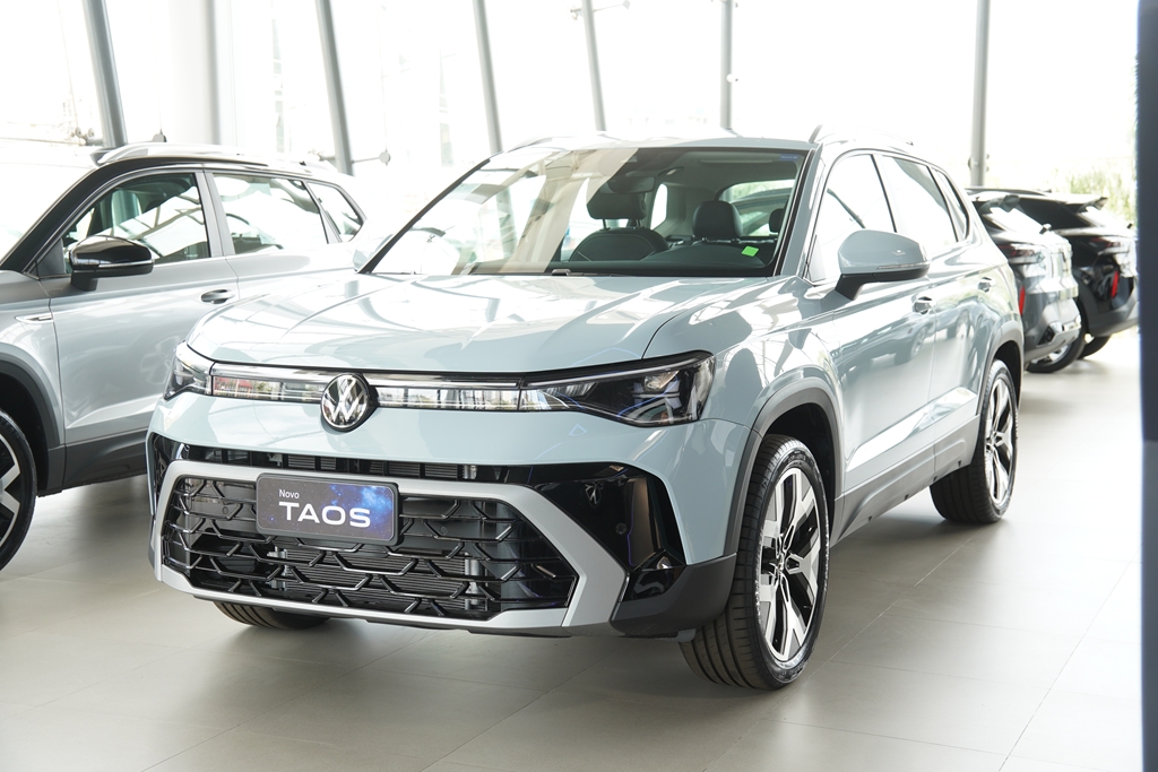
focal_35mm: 50
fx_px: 1592
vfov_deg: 27.3
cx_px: 579
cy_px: 386
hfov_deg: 40.0
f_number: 3.5
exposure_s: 1/80
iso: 160
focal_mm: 33
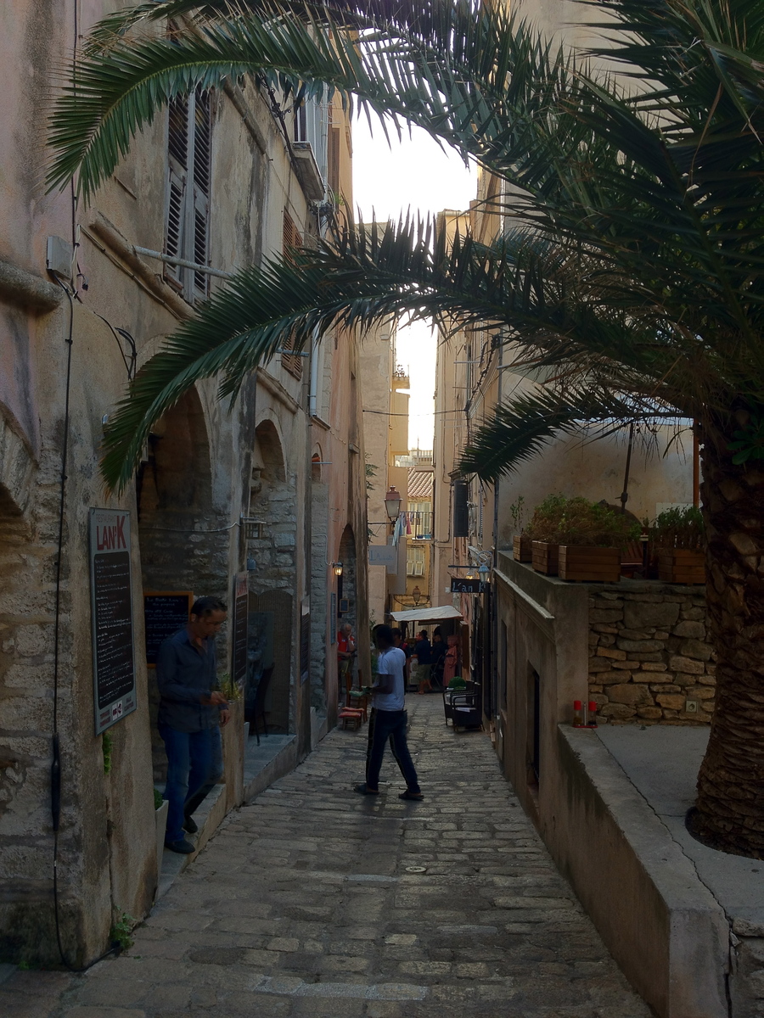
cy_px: 509
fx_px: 1030
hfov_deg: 40.7
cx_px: 382
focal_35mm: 35
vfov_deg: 52.6
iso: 80
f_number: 2.4
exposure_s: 1/120
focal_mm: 4.28
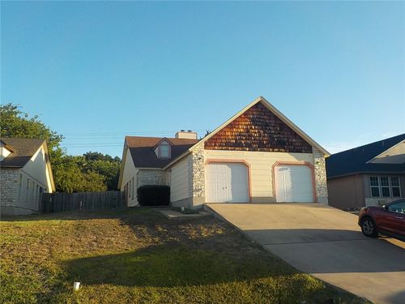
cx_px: 202
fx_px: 351
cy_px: 152
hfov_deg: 60.0
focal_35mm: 30
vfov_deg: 46.8
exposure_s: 1/500
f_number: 3.3
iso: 125
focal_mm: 4.1
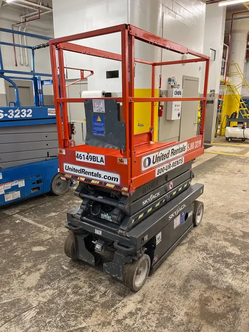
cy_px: 166
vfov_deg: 67.3
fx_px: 249
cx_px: 124
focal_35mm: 26
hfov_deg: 53.1
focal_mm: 5.1
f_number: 1.6
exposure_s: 1/60
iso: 125
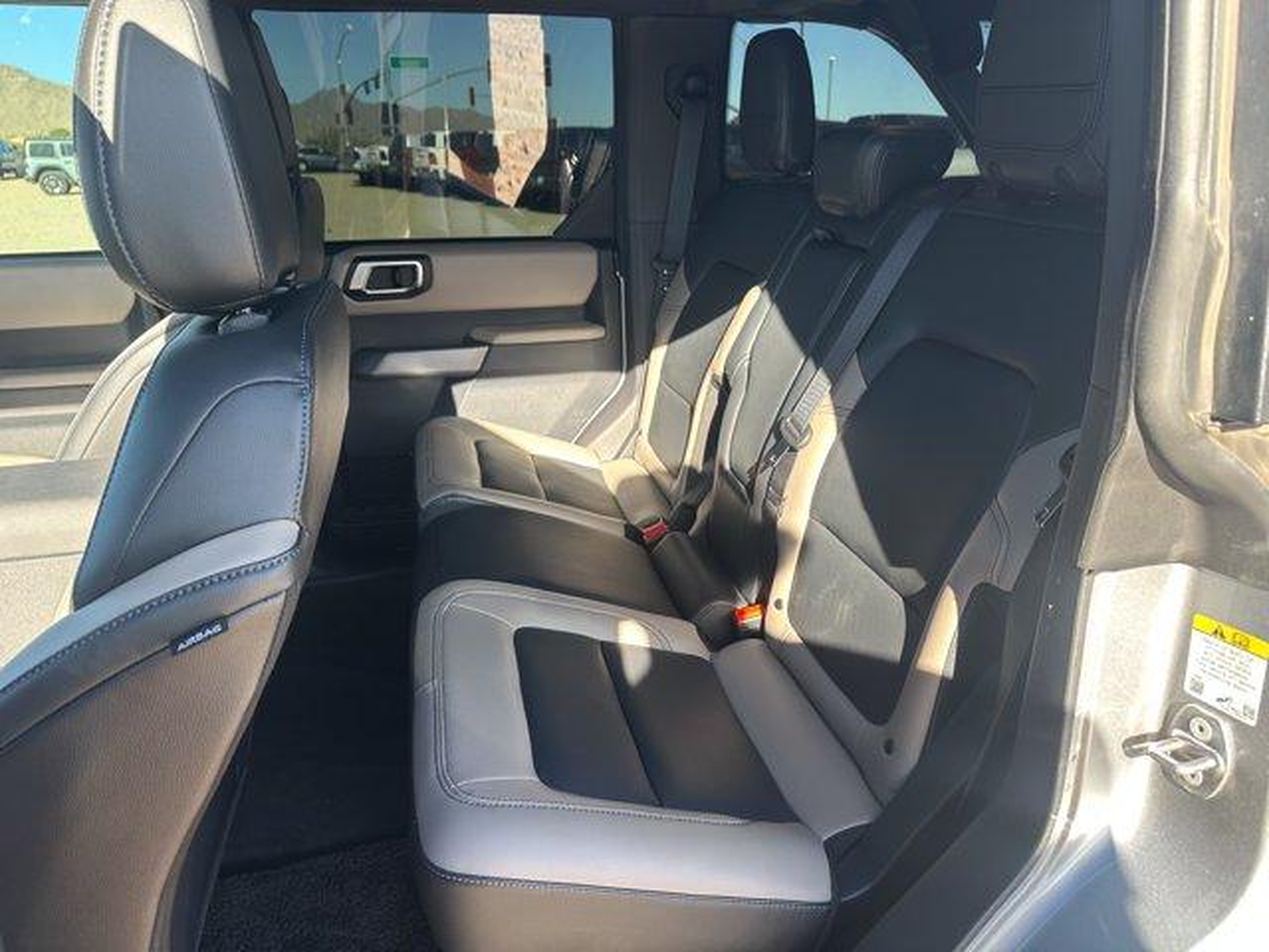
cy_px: 476
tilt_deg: -19.7
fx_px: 880
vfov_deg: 56.8
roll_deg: -0.4
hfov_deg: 71.6
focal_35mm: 24
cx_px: 634
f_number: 1.78
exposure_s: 1/214
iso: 80
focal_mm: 6.86
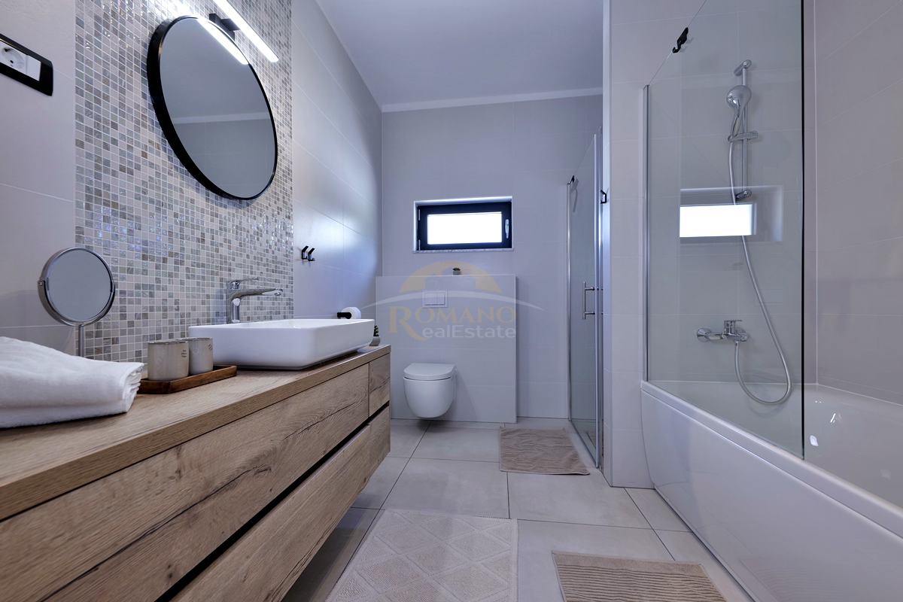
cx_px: 452
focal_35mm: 14
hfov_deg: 104.3
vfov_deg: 81.2
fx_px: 351
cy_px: 301
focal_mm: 14
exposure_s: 1/8
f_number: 8
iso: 400
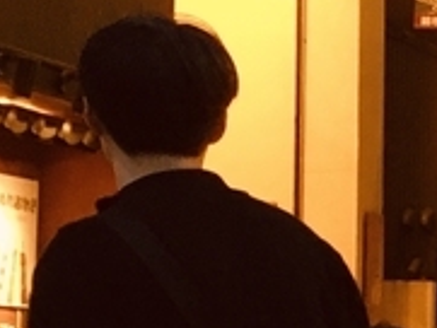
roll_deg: -2.2
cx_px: 1260
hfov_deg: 8.7
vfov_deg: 7.7
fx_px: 2425
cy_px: 403
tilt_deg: -1.6
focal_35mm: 192
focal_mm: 4.15
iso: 100
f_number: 2.2
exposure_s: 1/30
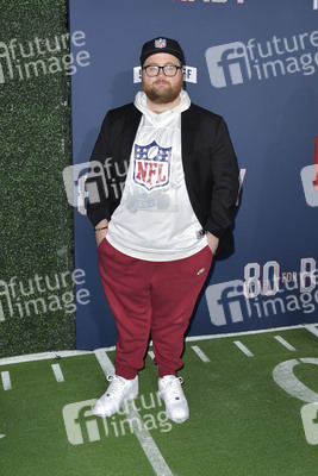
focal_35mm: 38
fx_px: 503
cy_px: 238
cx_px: 159
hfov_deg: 35.1
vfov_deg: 50.7
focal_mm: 38
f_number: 6.3
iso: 500
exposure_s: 1/250
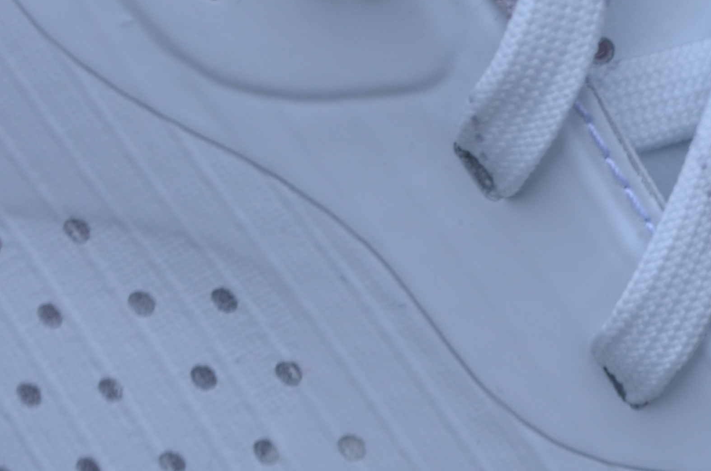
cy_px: 127
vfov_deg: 5.3
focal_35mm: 259
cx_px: 839
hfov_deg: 7.9
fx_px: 5096
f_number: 6.3
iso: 200
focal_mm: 55
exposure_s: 1/160
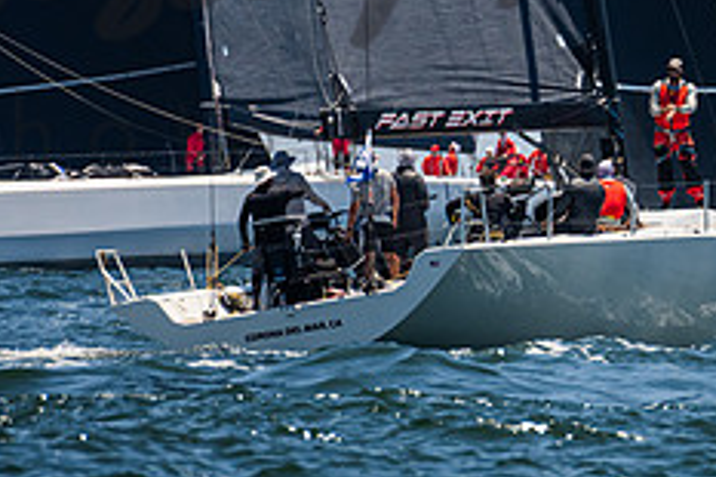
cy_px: -93
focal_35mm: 1036
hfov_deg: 2.0
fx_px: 20590
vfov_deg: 1.3
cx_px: 631
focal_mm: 400
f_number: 8
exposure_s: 1/2500
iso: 500
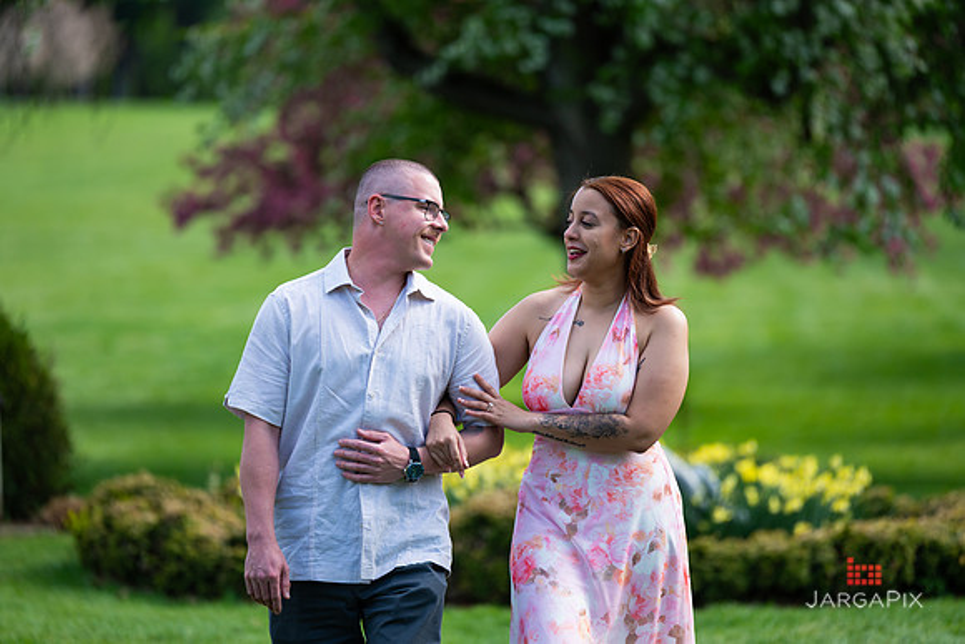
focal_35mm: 210
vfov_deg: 6.5
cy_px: 311
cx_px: 484
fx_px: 5631
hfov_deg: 9.8
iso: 200
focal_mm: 200
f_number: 3.2
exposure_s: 1/1600
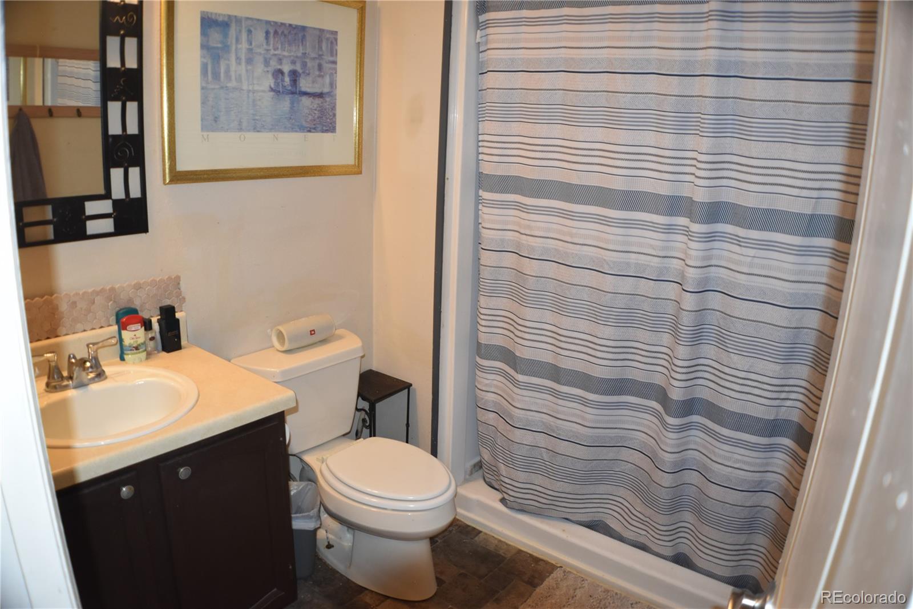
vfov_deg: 40.0
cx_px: 456
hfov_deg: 57.2
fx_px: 837
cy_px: 304
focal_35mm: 33
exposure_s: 1/60
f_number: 3.8
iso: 800
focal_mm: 22
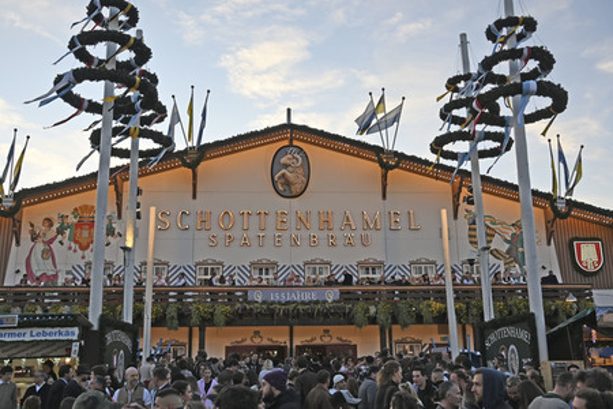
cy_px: 204
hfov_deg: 53.1
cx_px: 306
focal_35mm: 36
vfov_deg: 36.9
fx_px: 613
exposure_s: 1/250
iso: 250
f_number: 4
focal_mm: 24
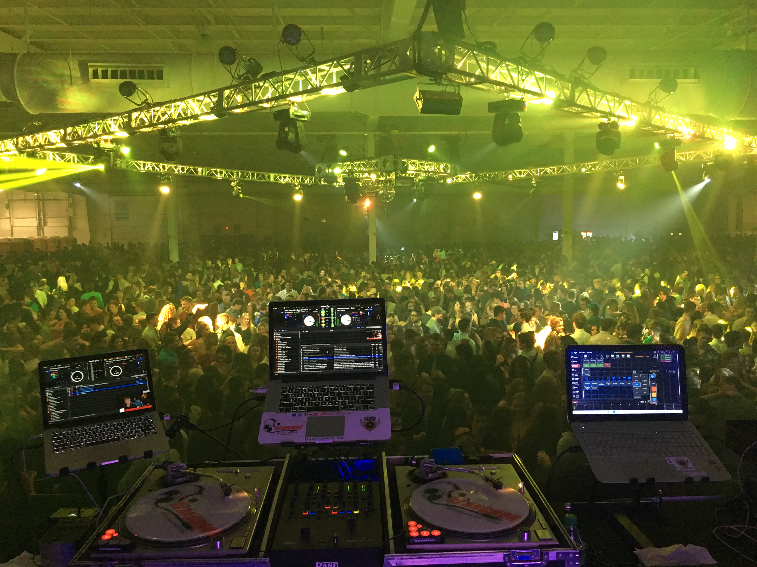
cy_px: 284
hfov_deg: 61.7
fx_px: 634
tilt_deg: -5.3
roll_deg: +0.2
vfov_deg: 48.2
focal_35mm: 29
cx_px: 378
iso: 80
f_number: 2.2
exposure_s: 1/10
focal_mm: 4.15
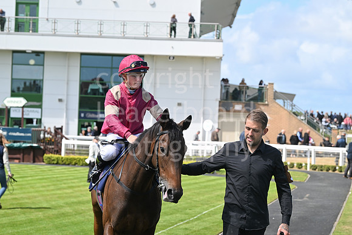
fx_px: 929
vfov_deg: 14.4
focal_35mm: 95
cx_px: 176
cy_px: 118
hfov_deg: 21.5
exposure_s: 1/1250
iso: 400
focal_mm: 95
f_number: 6.3
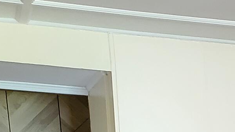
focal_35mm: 141
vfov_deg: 7.5
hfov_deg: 13.5
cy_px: 400
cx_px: 442
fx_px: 878
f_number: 2.4
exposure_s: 1/40
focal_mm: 4.3
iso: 400
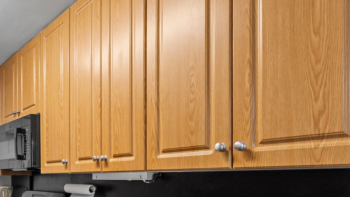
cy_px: 182
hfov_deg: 66.0
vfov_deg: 39.4
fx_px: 251
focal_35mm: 27
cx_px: 92
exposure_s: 1/1.67
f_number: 10
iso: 400
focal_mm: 14
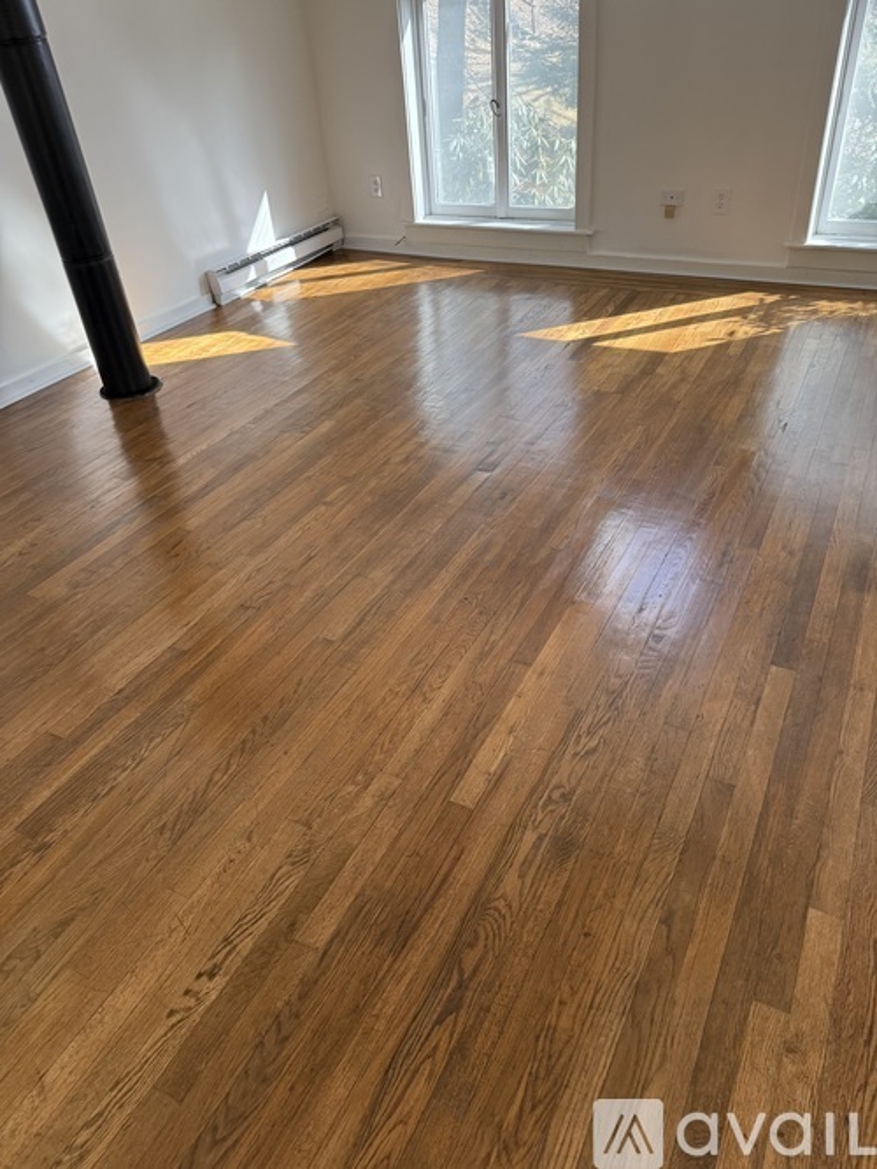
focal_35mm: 24
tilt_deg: -33.7
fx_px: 811
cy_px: 584
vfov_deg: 71.6
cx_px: 438
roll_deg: +6.9
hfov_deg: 56.8
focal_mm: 6.76
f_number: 1.78
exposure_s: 1/243
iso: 160
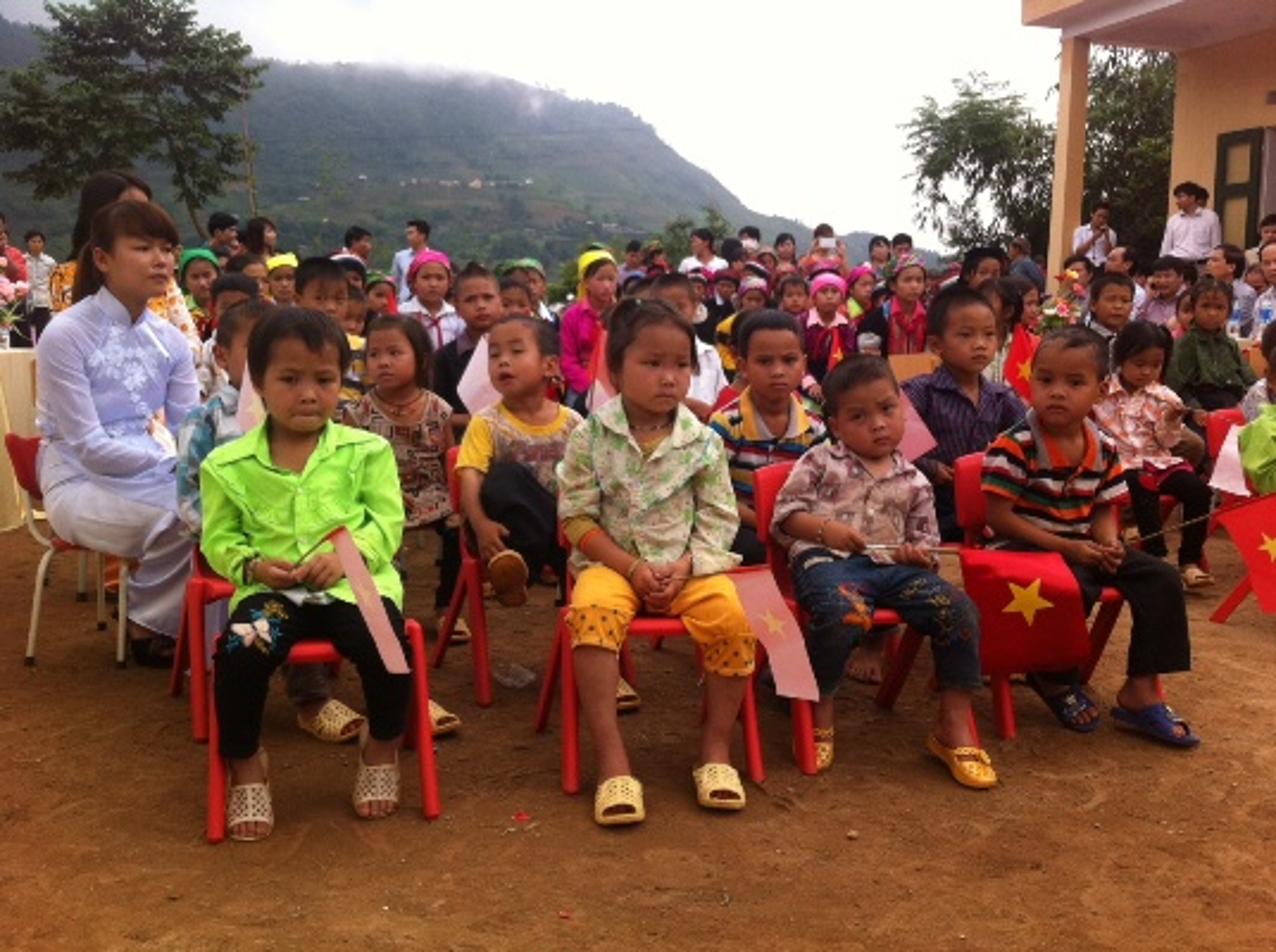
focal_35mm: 35
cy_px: 476
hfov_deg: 52.7
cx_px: 638
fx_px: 1288
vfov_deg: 40.6
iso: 80
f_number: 2.8
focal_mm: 3.85
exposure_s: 1/260
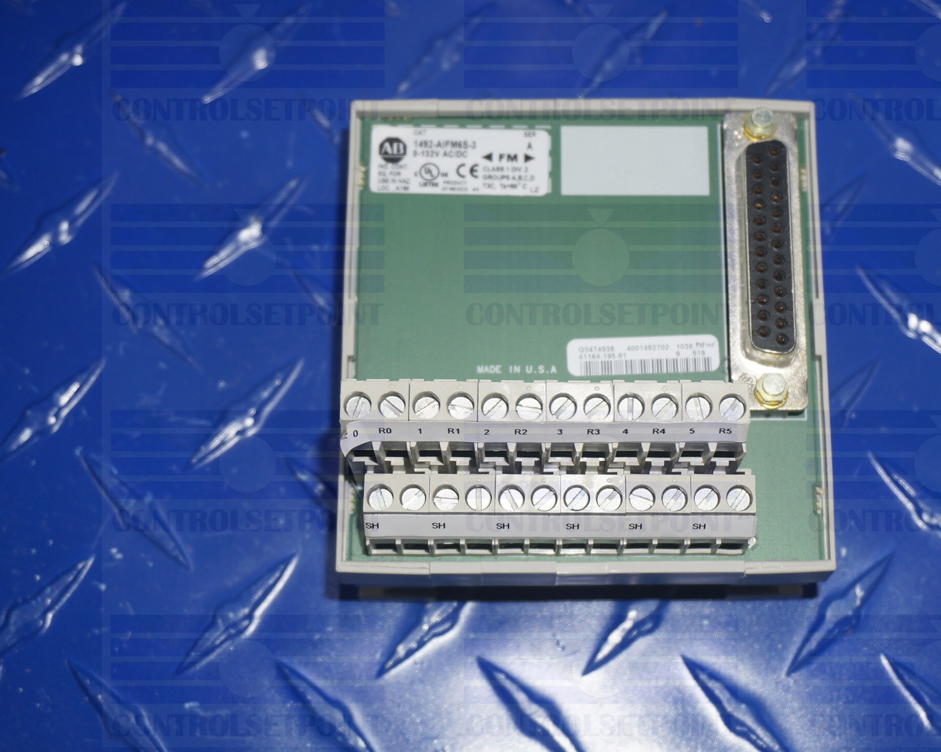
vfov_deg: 23.8
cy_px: 343
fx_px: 1782
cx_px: 570
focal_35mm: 64
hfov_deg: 29.5
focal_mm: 34
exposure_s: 1/60
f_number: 5
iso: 125
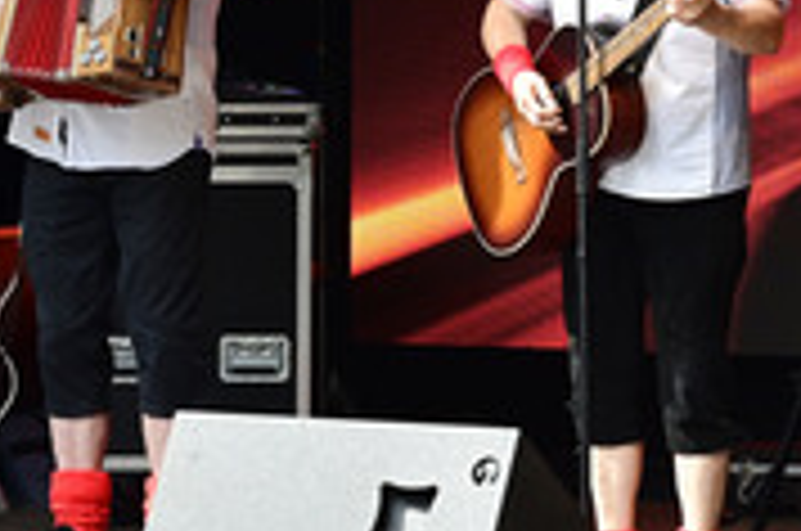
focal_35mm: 279
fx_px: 6197
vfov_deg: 4.9
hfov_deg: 7.4
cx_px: 713
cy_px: 176
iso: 1600
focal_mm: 110
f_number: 9
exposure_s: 1/250
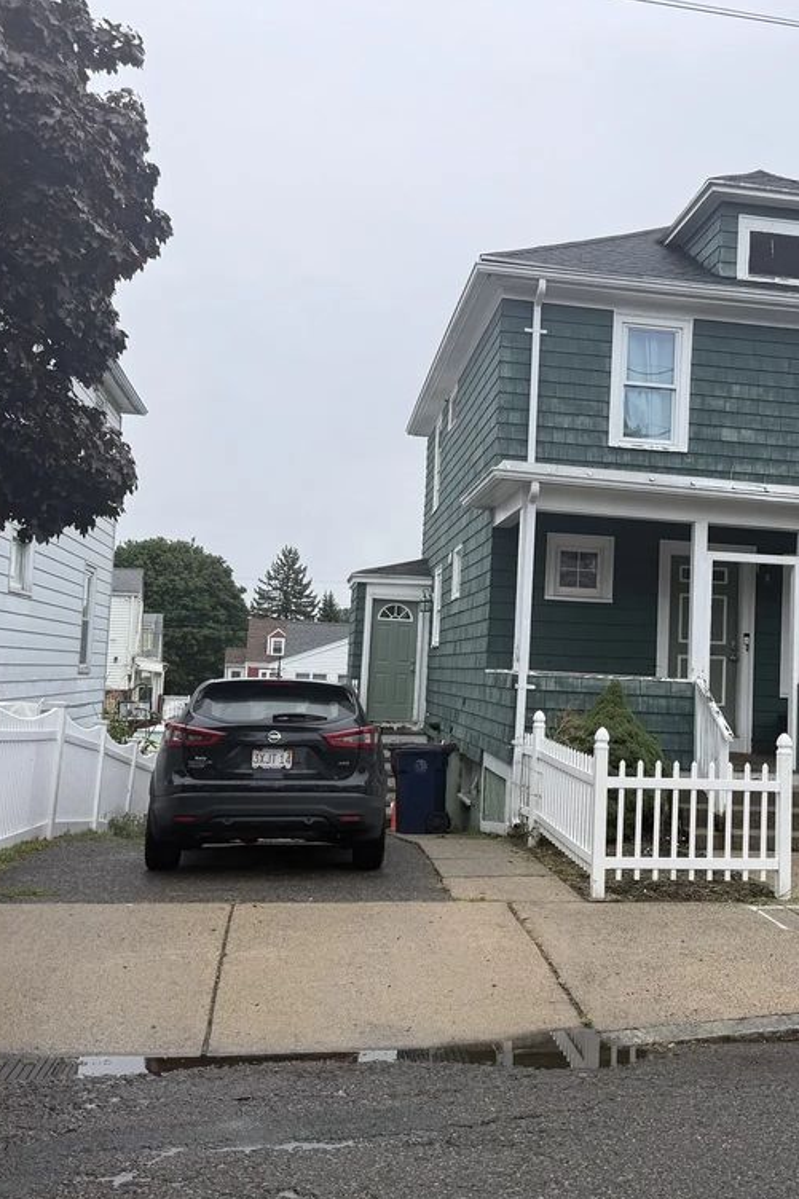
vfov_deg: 55.8
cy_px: 606
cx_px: 544
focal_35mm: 34
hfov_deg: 38.4
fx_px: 1132
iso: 80
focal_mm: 6.76
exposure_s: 1/1361
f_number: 1.78
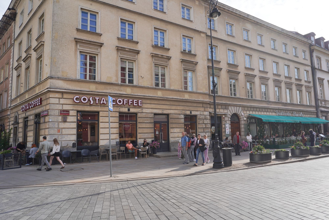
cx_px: 164
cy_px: 110
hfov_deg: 73.7
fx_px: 219
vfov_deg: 53.1
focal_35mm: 24
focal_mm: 24
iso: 100
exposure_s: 1/100
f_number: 16
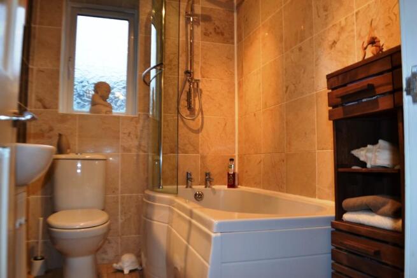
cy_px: 139
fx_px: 313
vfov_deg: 48.0
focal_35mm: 27
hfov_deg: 67.4
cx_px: 208
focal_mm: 18
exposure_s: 1/60
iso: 400
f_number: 3.5
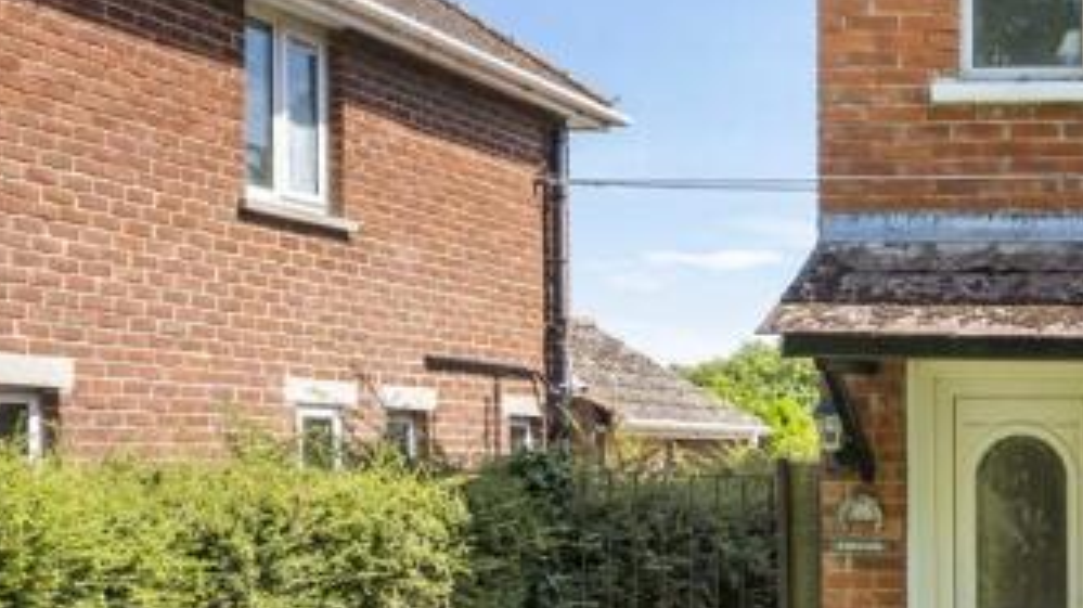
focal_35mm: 60
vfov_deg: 20.0
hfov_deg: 28.0
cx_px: 1457
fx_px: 1720
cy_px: 242
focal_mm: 18.6
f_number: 8
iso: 400
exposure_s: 1/320
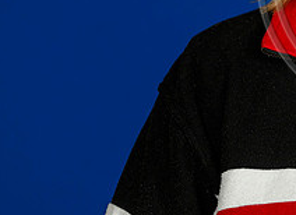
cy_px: 36
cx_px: 411
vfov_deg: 3.3
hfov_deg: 4.5
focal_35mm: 440
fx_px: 3720
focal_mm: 125
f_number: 2.8
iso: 640
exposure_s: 1/160
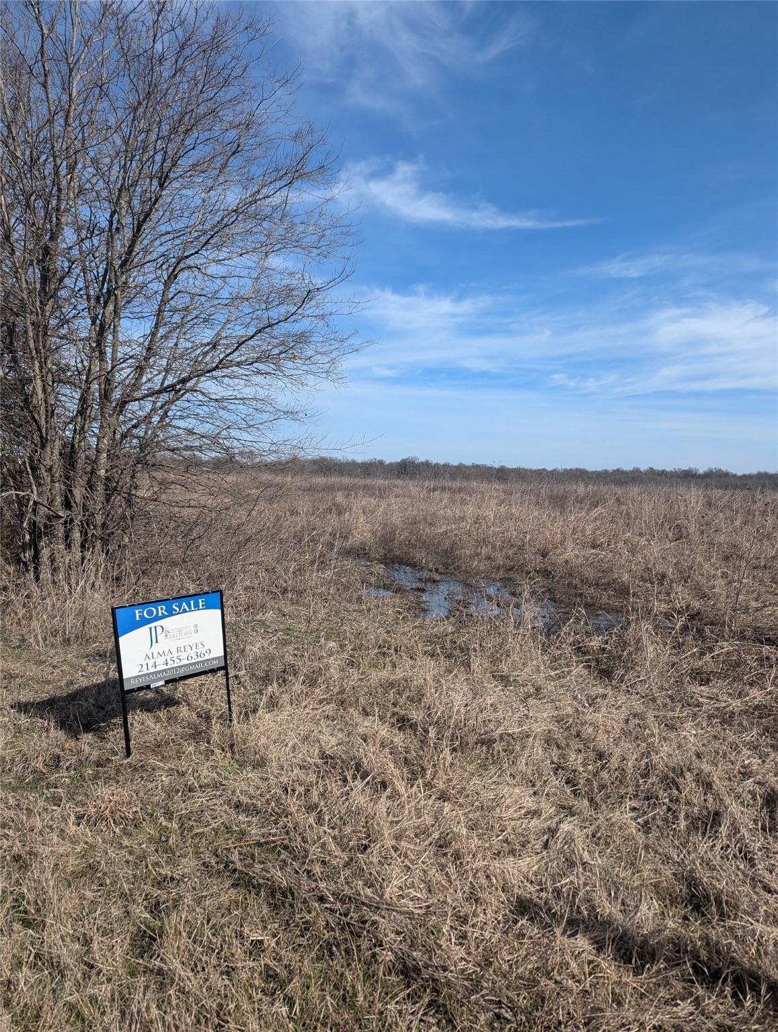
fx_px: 717
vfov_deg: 71.5
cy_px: 516
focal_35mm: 24
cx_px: 389
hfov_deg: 56.9
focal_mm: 6.81
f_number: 1.85
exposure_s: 1/2899
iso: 47
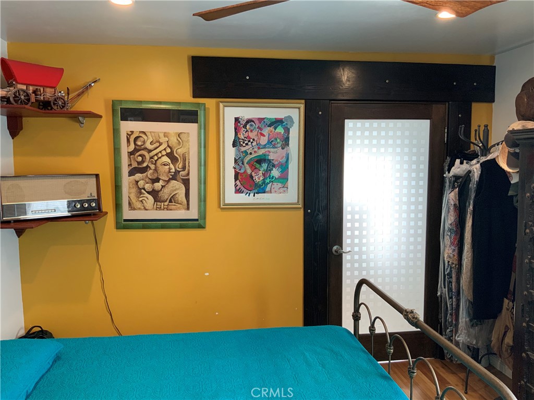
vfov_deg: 48.2
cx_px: 267
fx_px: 447
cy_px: 200
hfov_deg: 61.7
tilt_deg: -5.2
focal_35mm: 29
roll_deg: -0.2
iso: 80
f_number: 1.8
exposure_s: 1/60
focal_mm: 3
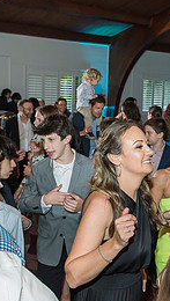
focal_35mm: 56
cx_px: 153
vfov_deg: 37.2
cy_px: 144
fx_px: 447
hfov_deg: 21.1
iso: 800
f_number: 4
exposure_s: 1/125
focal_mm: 24
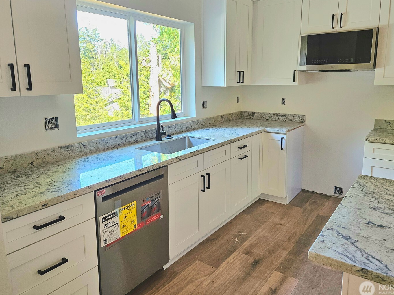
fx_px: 307
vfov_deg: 51.2
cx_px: 203
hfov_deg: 65.3
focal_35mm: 27
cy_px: 128
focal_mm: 5.4
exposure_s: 1/120
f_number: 1.8
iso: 160
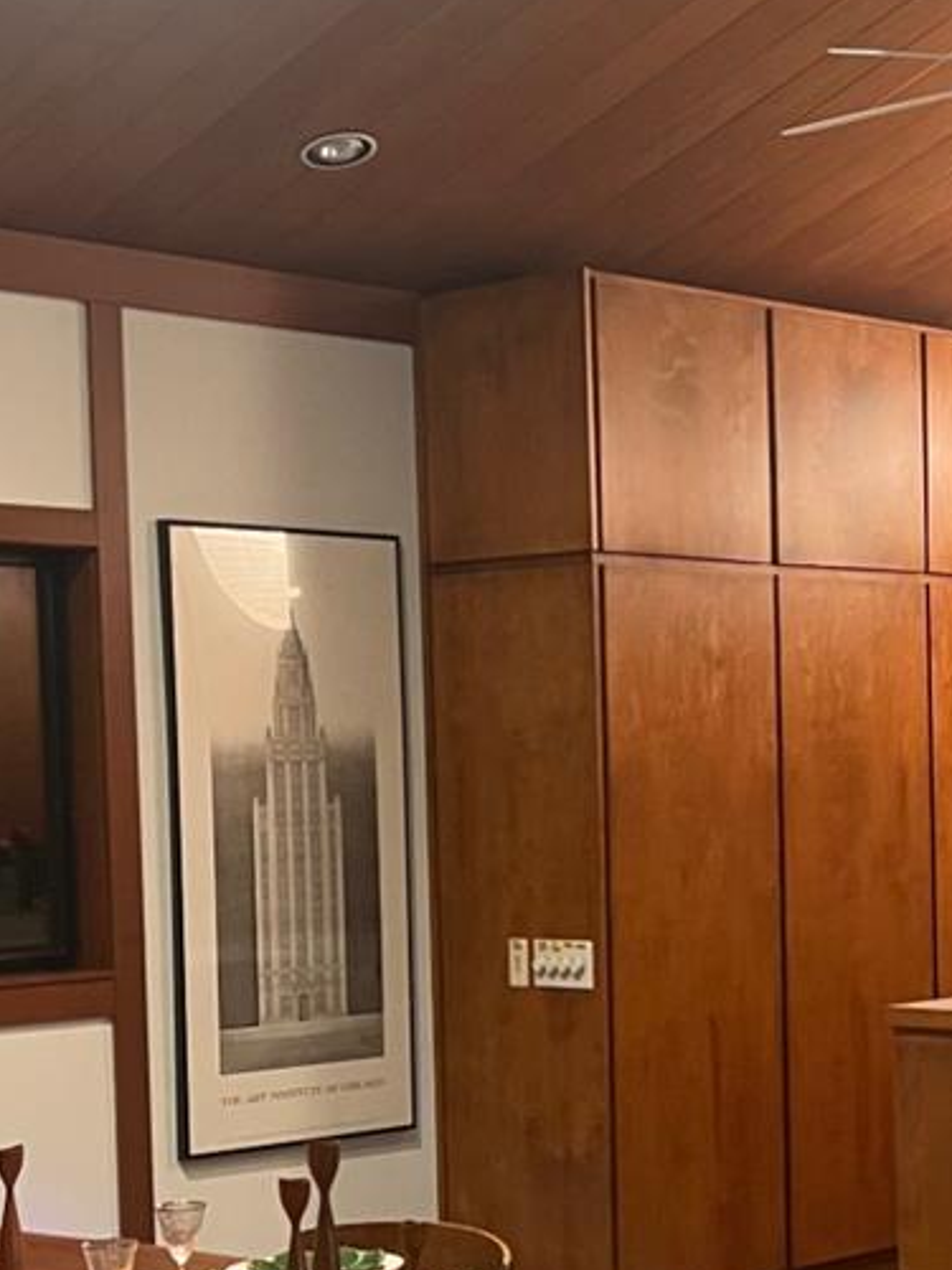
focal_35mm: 78
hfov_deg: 18.4
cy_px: 853
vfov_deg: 24.9
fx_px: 2860
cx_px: 935
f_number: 1.5
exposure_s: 1/40
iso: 400
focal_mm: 5.7
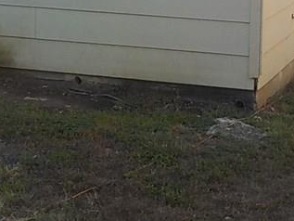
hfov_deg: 19.9
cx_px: 256
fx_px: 824
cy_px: -53
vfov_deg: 14.7
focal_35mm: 97
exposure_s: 1/200
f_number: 3.3
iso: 125
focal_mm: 4.1
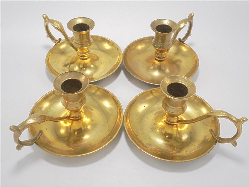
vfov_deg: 37.7
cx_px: 124
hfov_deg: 49.0
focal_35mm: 38
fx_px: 273
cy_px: 94
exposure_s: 1/40
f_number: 4.2
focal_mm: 6.9
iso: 100
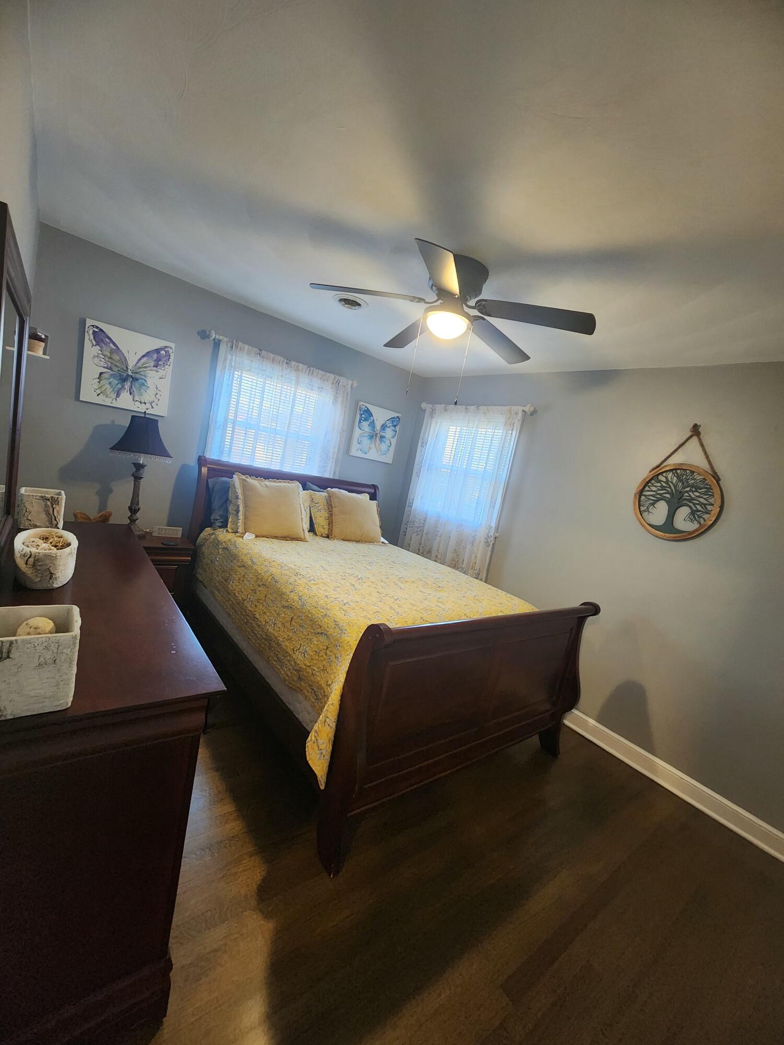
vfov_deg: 106.2
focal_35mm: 13
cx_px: 392
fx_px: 393
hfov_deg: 89.9
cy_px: 522
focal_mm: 2.2
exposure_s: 1/30
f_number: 2.2
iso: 320
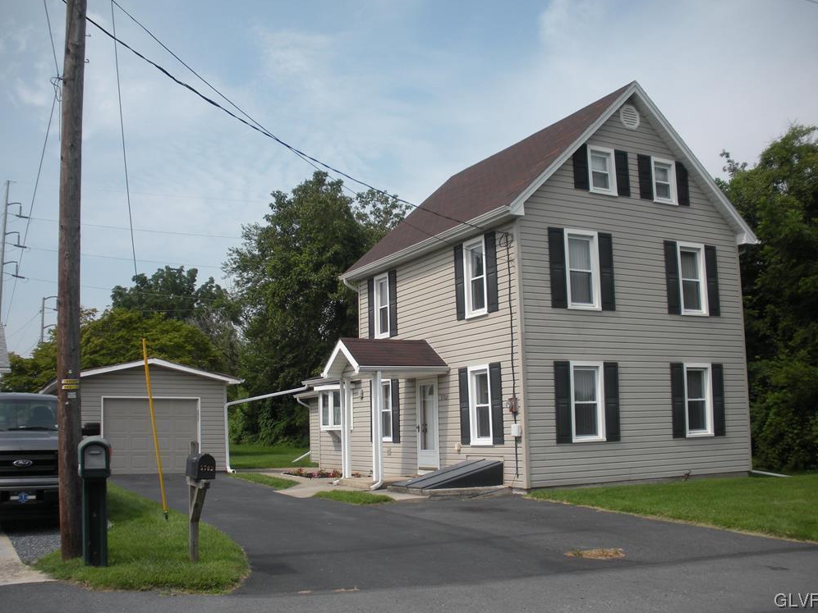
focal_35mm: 36
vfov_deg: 39.7
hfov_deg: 51.4
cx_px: 406
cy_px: 304
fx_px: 851
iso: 64
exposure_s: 1/734
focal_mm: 6.3
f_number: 3.5
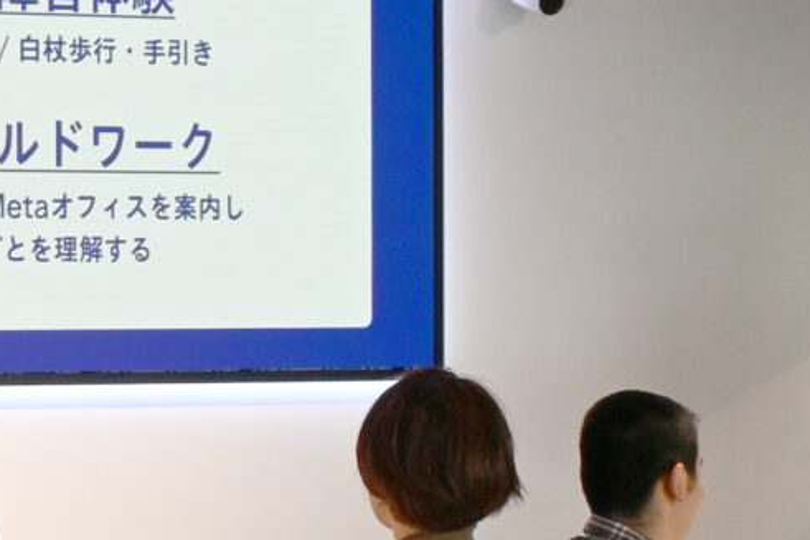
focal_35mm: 183
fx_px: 4126
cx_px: -564
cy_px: 251
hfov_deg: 10.6
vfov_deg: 7.5
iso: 400
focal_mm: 25
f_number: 4.2
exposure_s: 1/250
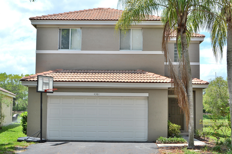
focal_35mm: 52
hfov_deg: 37.9
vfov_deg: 25.8
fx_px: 338
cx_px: 116
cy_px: 77
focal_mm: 35
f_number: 8
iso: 100
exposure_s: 1/250
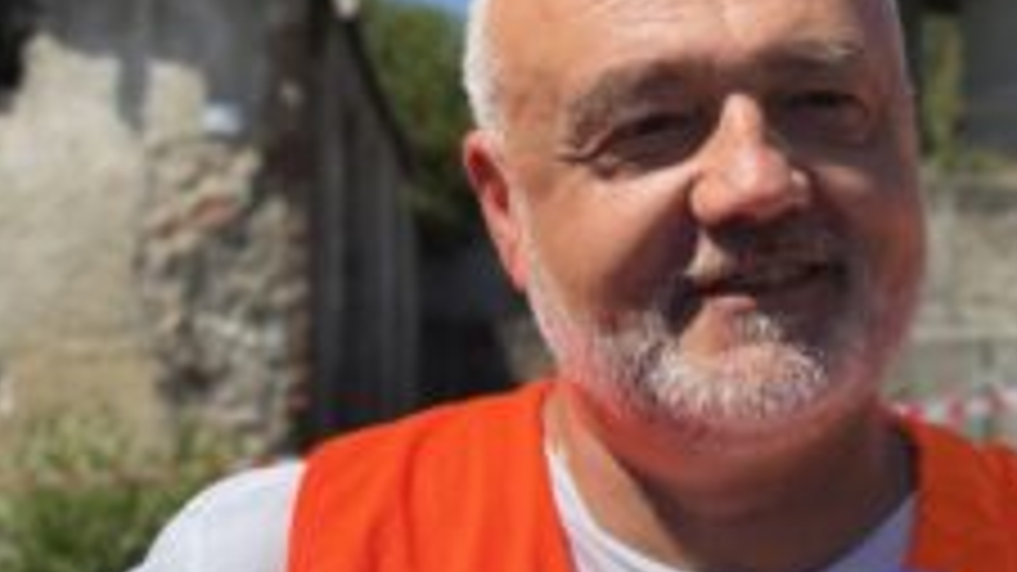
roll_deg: -0.2
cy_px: 300
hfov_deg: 21.8
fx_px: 2615
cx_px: 765
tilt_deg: +3.9
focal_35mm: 97
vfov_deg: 12.5
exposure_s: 1/4878
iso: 80
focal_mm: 6.76
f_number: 1.78
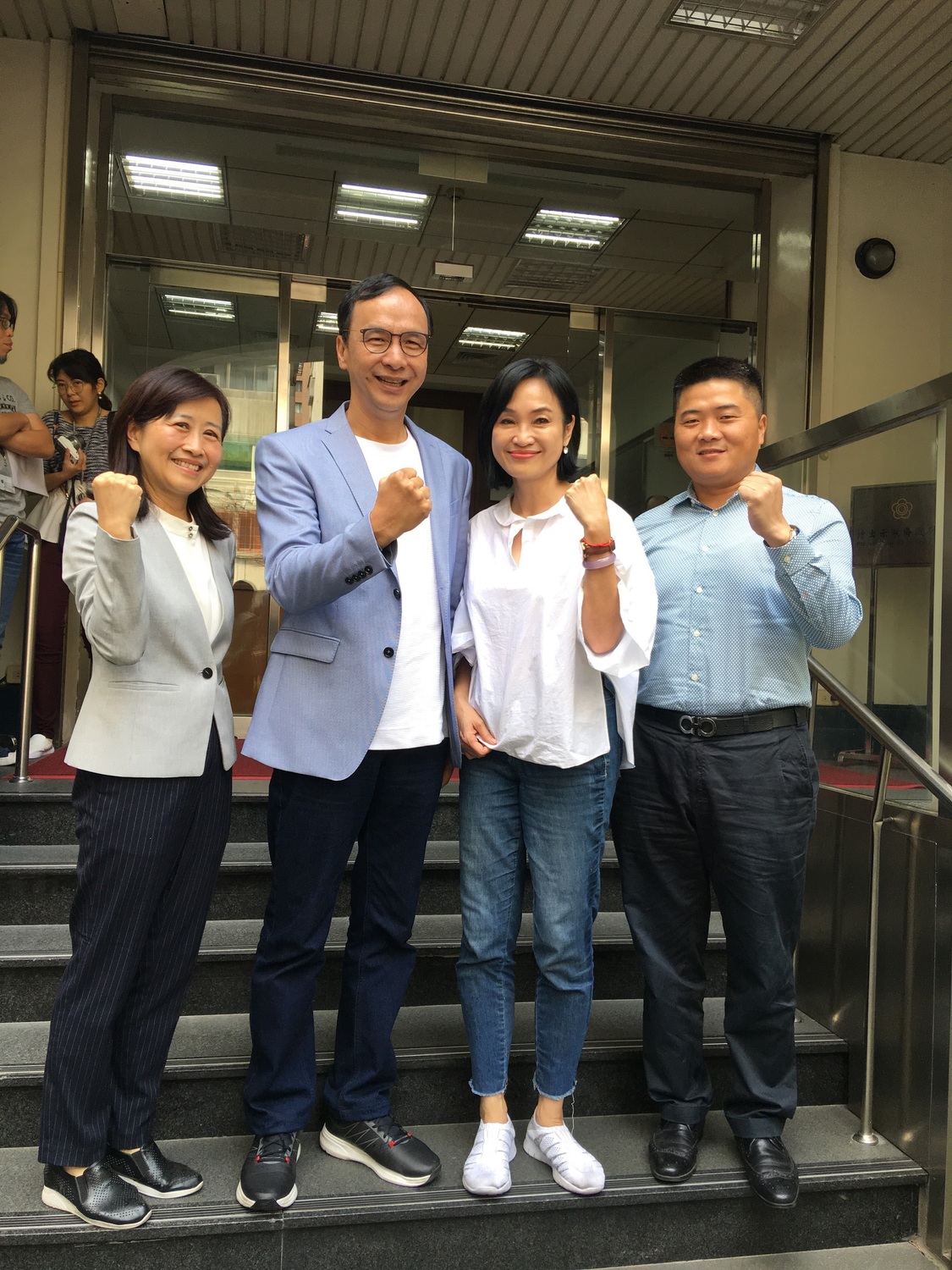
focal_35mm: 29
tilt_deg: +3.5
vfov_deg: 61.7
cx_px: 476
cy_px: 635
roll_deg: -2.3
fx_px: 1063
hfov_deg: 48.2
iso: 40
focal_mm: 4.15
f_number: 2.2
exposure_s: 1/120
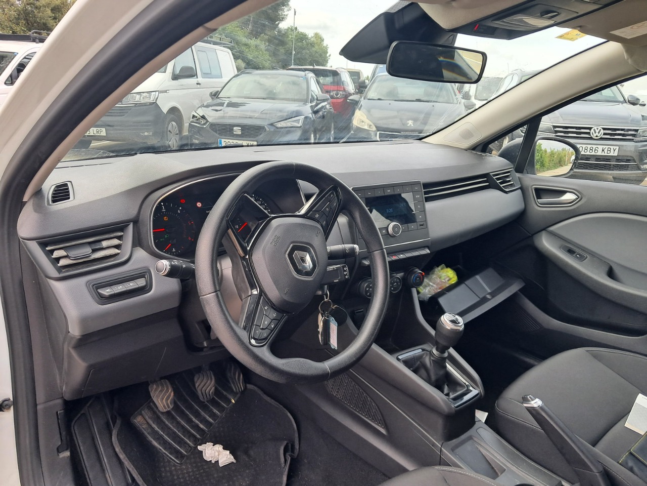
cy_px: 243
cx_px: 324
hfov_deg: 65.3
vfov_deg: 51.4
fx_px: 505
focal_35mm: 27
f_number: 1.8
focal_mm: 4
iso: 50
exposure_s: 1/100
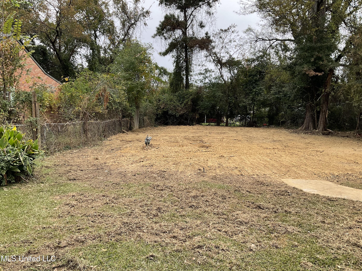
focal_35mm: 29
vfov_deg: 48.2
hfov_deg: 61.7
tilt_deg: -3.8
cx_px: 181
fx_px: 303
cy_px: 136
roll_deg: -1.2
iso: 16
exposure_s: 1/351
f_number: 1.8
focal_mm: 3
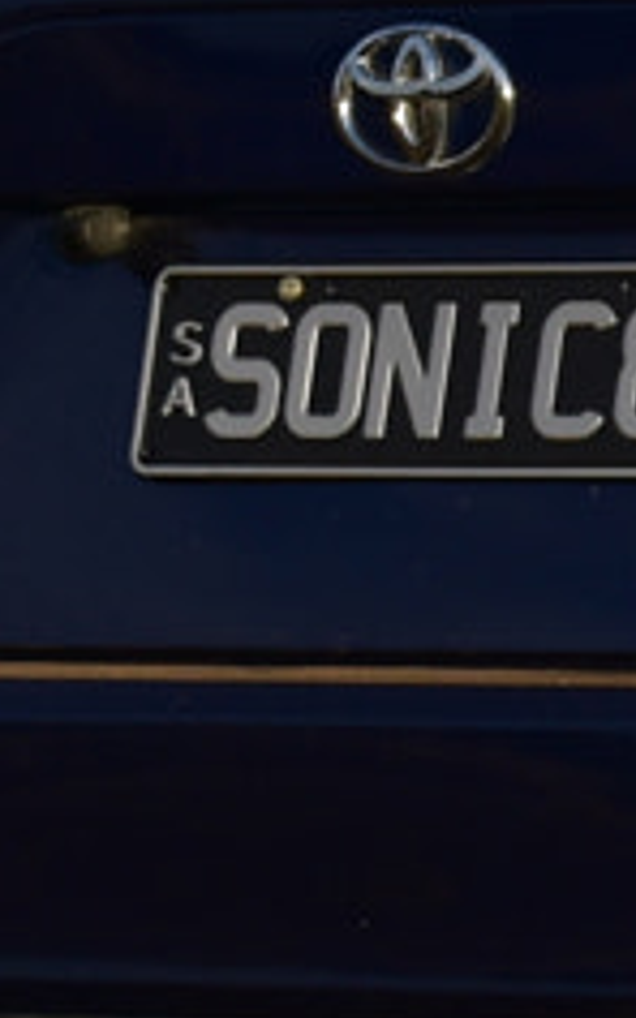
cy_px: 612
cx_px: 2265
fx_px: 11433
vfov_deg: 5.1
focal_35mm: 412
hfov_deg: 3.1
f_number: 8
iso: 200
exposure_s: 1/640
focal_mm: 40
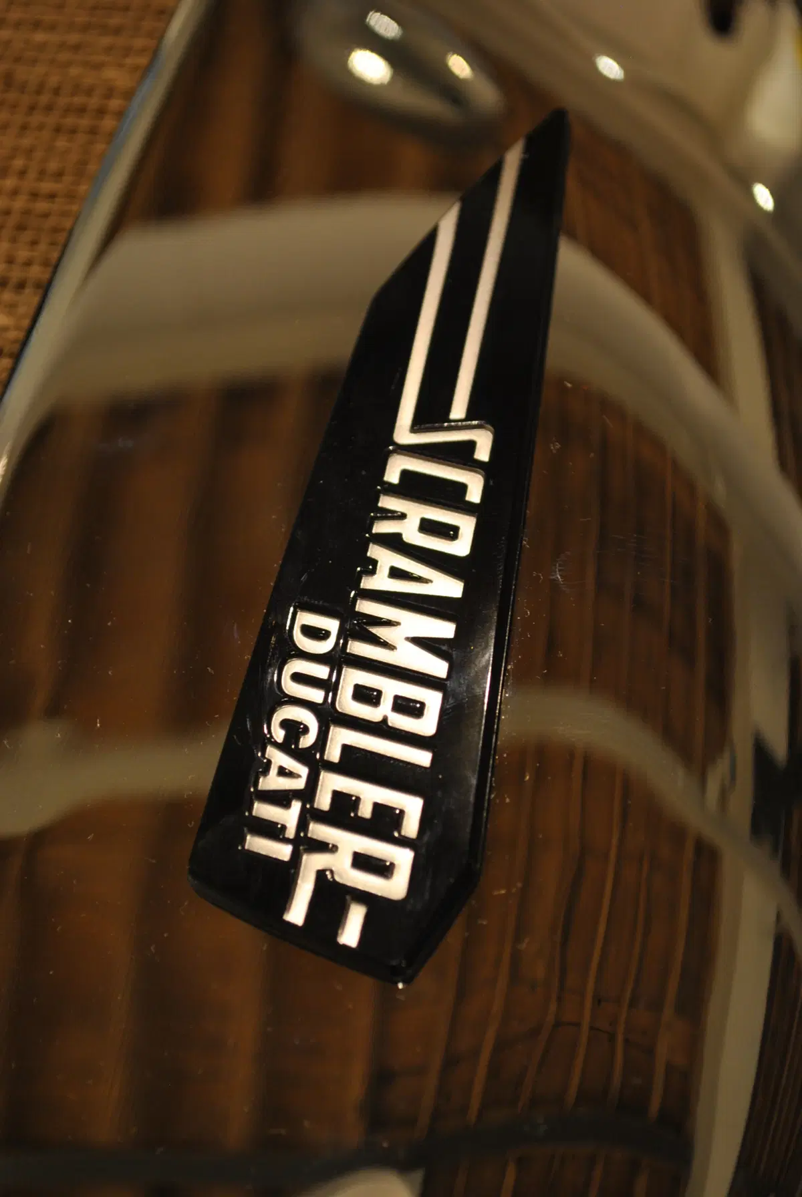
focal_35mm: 78
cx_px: 401
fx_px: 2598
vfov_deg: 26.0
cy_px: 598
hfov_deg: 17.5
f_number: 5.6
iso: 280
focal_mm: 52
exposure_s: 1/60
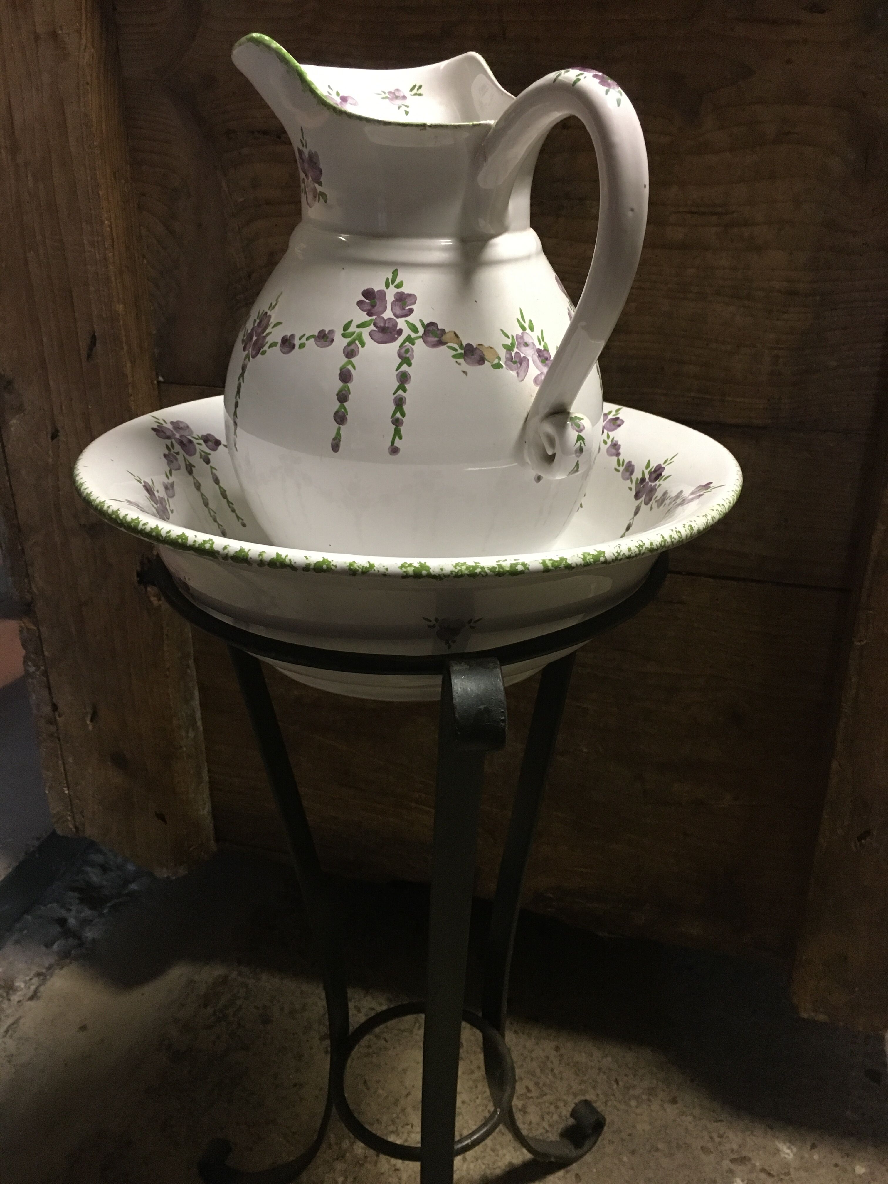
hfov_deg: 48.2
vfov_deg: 61.7
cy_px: 592
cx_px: 444
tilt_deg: -25.0
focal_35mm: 29
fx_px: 992
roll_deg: -3.6
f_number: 2.2
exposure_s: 1/17
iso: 200
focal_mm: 4.15
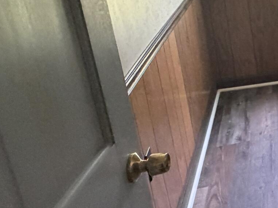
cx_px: 470
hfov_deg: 23.3
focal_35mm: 55
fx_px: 442
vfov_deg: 25.8
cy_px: 23
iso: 400
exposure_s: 1/60
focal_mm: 2.22
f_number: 2.2
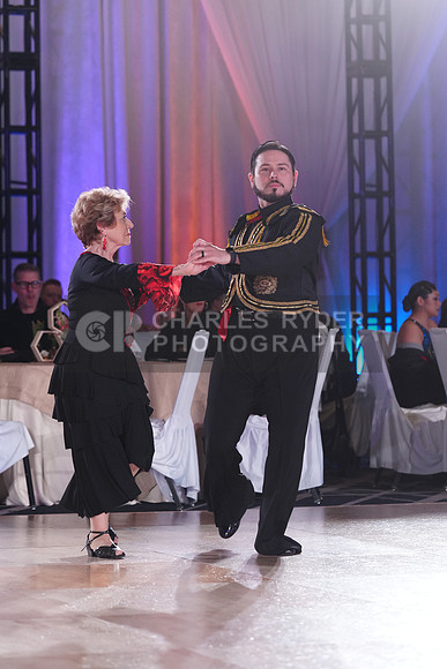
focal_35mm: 141
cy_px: 334
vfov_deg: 14.5
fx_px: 2624
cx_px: 224
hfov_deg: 9.7
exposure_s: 1/400
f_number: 4
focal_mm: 141
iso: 2500
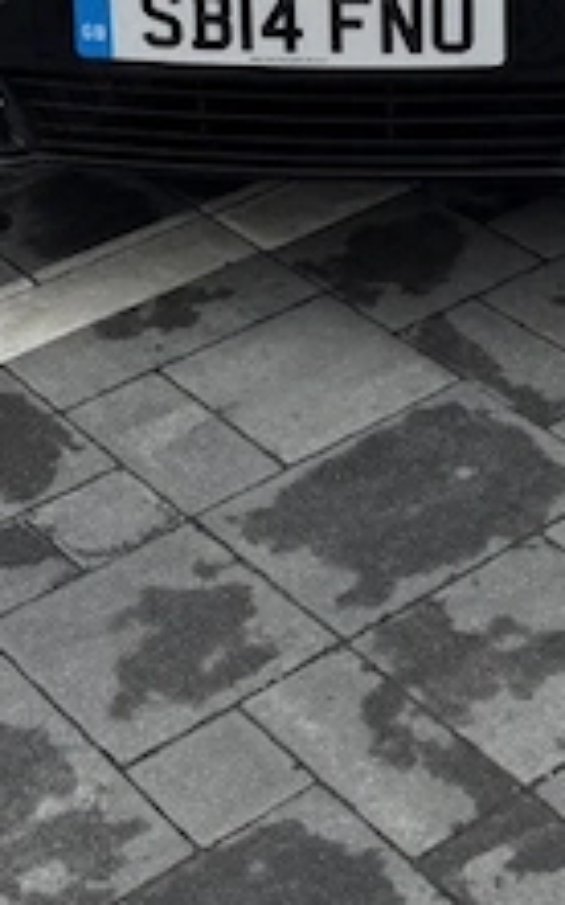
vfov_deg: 19.0
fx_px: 2268
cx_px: 401
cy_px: -557
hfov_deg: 14.2
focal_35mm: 92
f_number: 1.78
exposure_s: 1/1410
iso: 80
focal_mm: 6.76
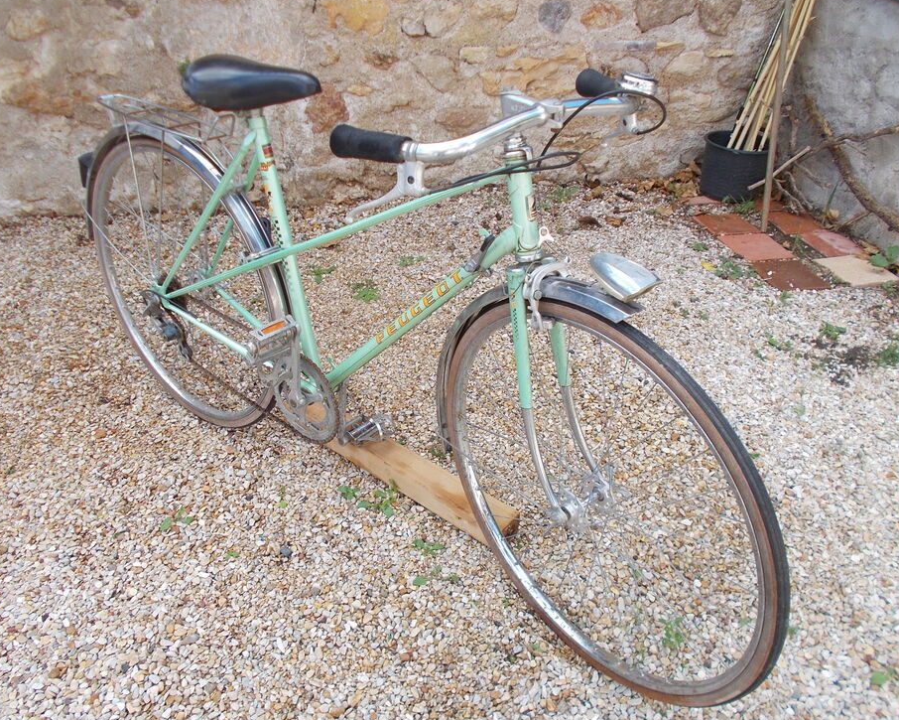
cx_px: 451
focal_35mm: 28
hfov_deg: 62.2
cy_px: 365
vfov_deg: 51.5
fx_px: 745
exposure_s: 1/160
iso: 80
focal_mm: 4.6
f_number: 3.2
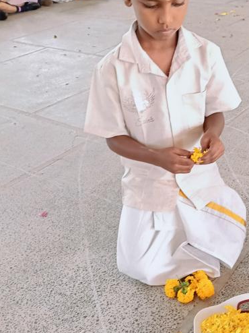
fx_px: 403
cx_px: 192
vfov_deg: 44.7
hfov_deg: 33.5
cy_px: 187
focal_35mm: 42
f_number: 1.8
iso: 250
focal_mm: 3.98
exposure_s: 1/50
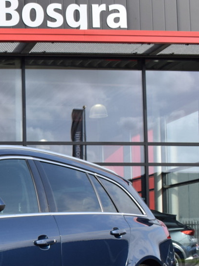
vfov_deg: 21.7
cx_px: -133
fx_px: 682
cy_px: 211
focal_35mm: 89
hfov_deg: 14.9
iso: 200
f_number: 9
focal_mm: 24
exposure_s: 1/320
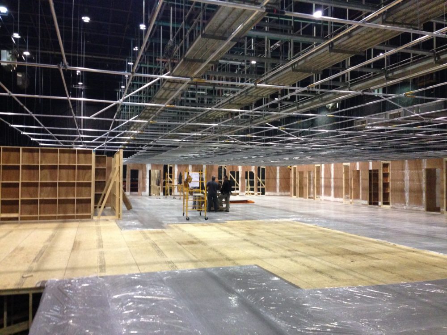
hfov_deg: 55.4
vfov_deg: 42.9
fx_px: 426
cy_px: 168
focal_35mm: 33
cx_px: 224
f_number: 2.4
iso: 400
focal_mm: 4.12
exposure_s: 1/20
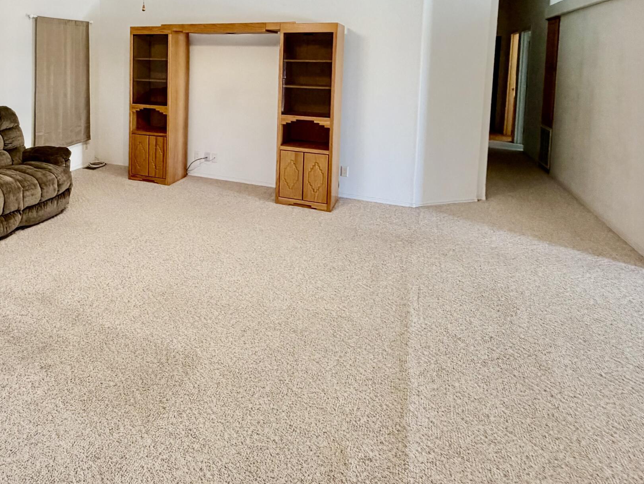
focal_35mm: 26
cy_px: 89
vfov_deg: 49.6
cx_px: 157
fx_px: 484
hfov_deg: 63.2
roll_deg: -0.8
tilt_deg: -2.7
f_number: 2.2
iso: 250
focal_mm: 2.22
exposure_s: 1/120
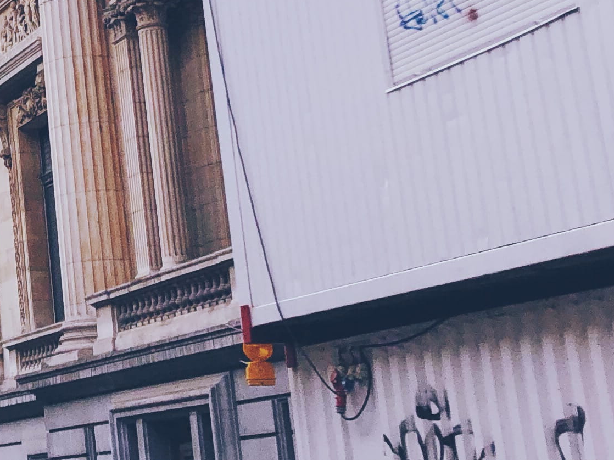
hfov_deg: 17.6
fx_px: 1791
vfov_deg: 14.4
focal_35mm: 101
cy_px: -20
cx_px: -288
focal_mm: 3.99
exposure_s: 1/1845
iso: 20
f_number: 1.8
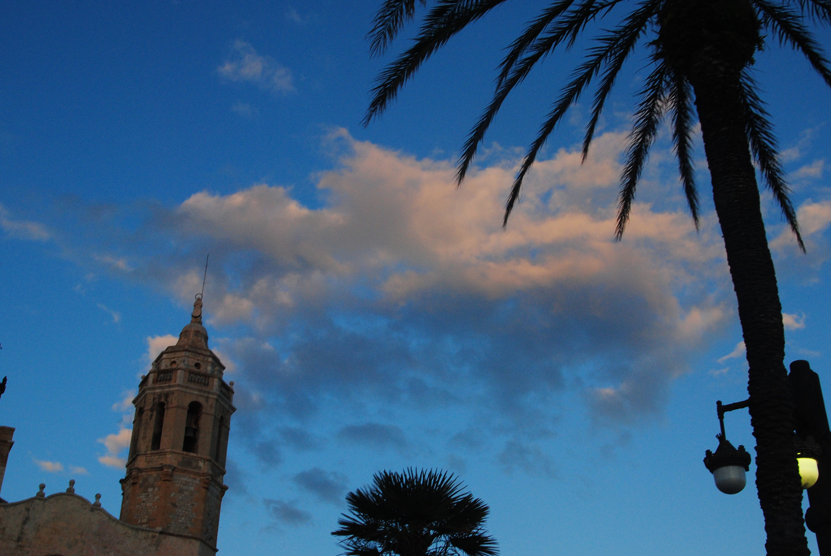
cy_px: 320
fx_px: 1054
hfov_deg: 43.0
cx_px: 387
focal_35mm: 46
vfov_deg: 29.5
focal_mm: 25
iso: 360
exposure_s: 1/15
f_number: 16
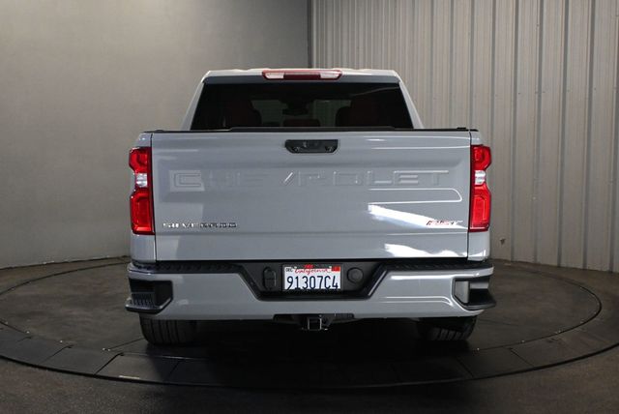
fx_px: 710
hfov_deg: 47.1
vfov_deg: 32.5
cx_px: 310
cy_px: 207
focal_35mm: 41
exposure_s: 1/60
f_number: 4.5
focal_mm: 27.5
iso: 3600
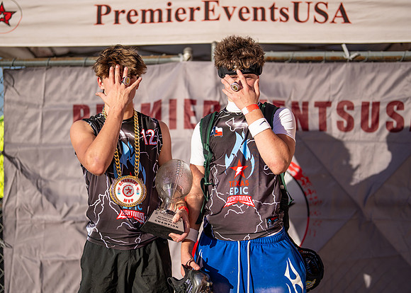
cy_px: 145
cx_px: 194
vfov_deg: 23.3
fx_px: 712
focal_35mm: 61
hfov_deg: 32.2
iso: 100
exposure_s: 1/12800
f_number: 1.2
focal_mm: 50
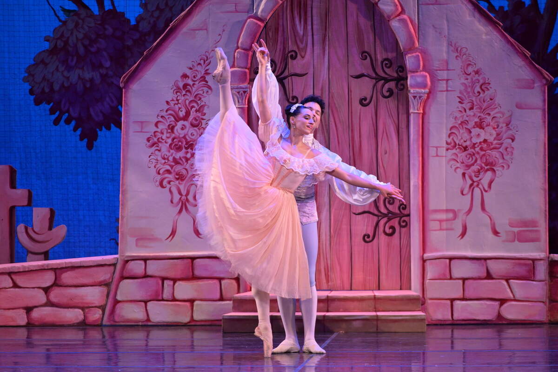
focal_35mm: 350
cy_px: 186
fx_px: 5425
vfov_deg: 3.9
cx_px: 279
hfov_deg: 5.9
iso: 2000
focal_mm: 350
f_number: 4
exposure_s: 1/500
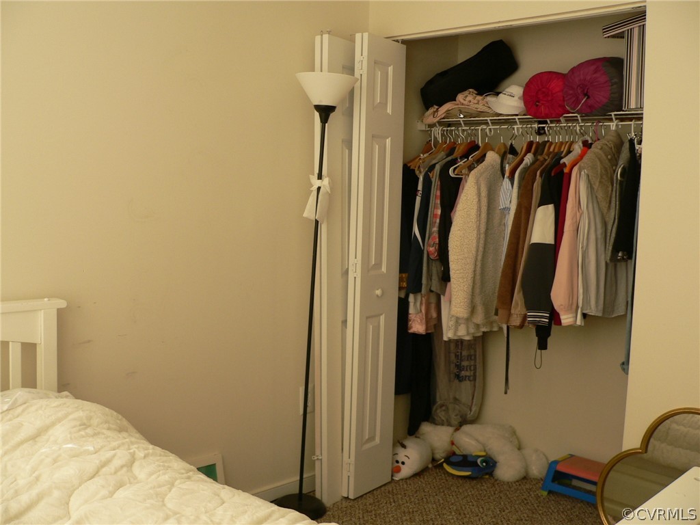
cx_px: 350
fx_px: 728
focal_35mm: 36
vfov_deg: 39.7
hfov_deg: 51.4
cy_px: 262
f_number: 2.8
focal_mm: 6
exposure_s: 1/100
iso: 100
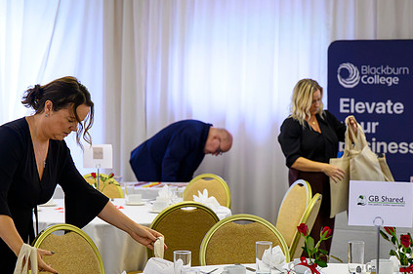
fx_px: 1157
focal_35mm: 101
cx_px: 178
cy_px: 175
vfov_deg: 13.5
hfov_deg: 20.2
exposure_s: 1/160
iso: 5000
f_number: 4
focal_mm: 70
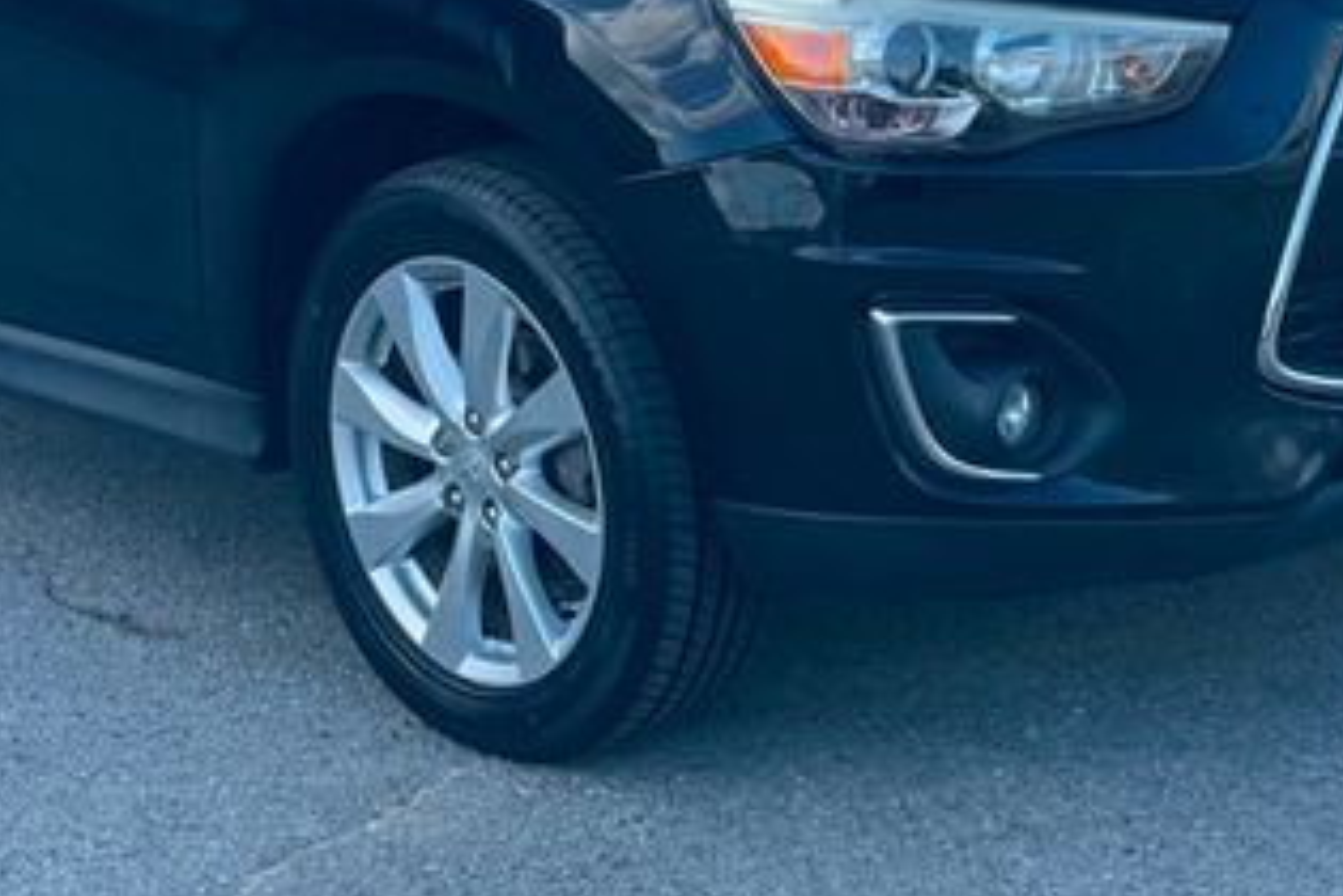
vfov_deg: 12.3
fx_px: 4103
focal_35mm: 110
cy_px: 26
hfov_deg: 18.6
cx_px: 580
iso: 25
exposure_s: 1/716
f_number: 2
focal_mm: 6
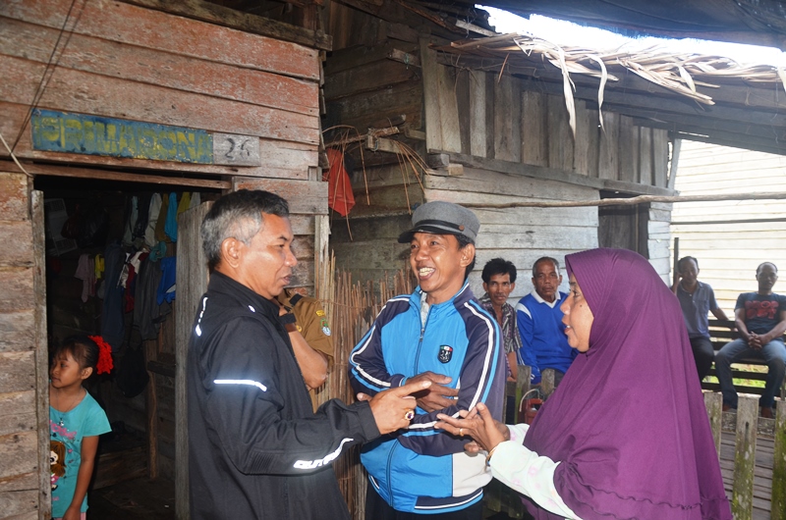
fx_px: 686
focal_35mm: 32
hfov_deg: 59.6
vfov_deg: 41.5
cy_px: 260
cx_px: 393
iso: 200
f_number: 3.8
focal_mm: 21
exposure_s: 1/125
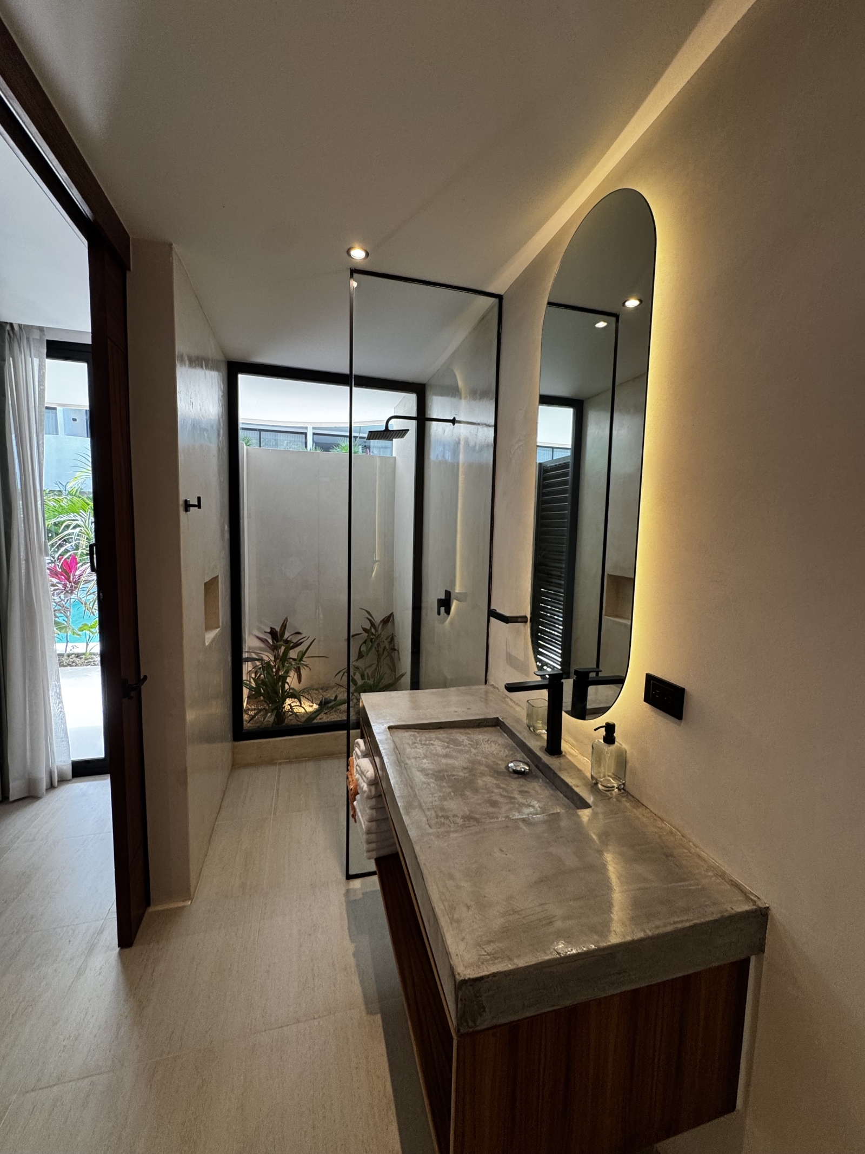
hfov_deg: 85.7
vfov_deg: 102.1
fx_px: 466
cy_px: 577
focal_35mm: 14
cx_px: 432
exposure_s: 1/120
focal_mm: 2.22
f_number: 2.2
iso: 160
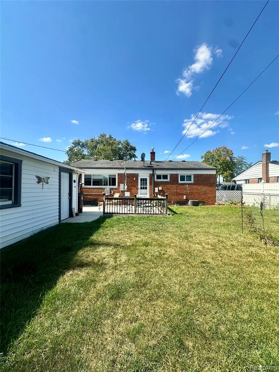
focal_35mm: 14
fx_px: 150
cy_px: 186
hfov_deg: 85.7
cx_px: 140
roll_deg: -1.2
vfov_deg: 102.1
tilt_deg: +2.4
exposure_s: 1/1453
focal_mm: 2.22
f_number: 2.2
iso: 50
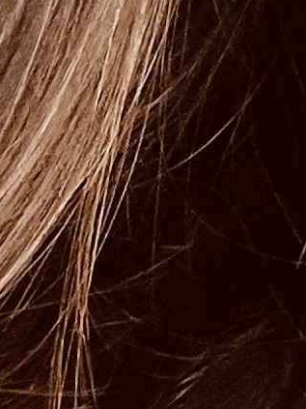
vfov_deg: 9.0
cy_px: 175
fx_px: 2583
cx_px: 336
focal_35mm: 219
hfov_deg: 6.7
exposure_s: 1/60
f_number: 2.2
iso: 200
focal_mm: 2.71
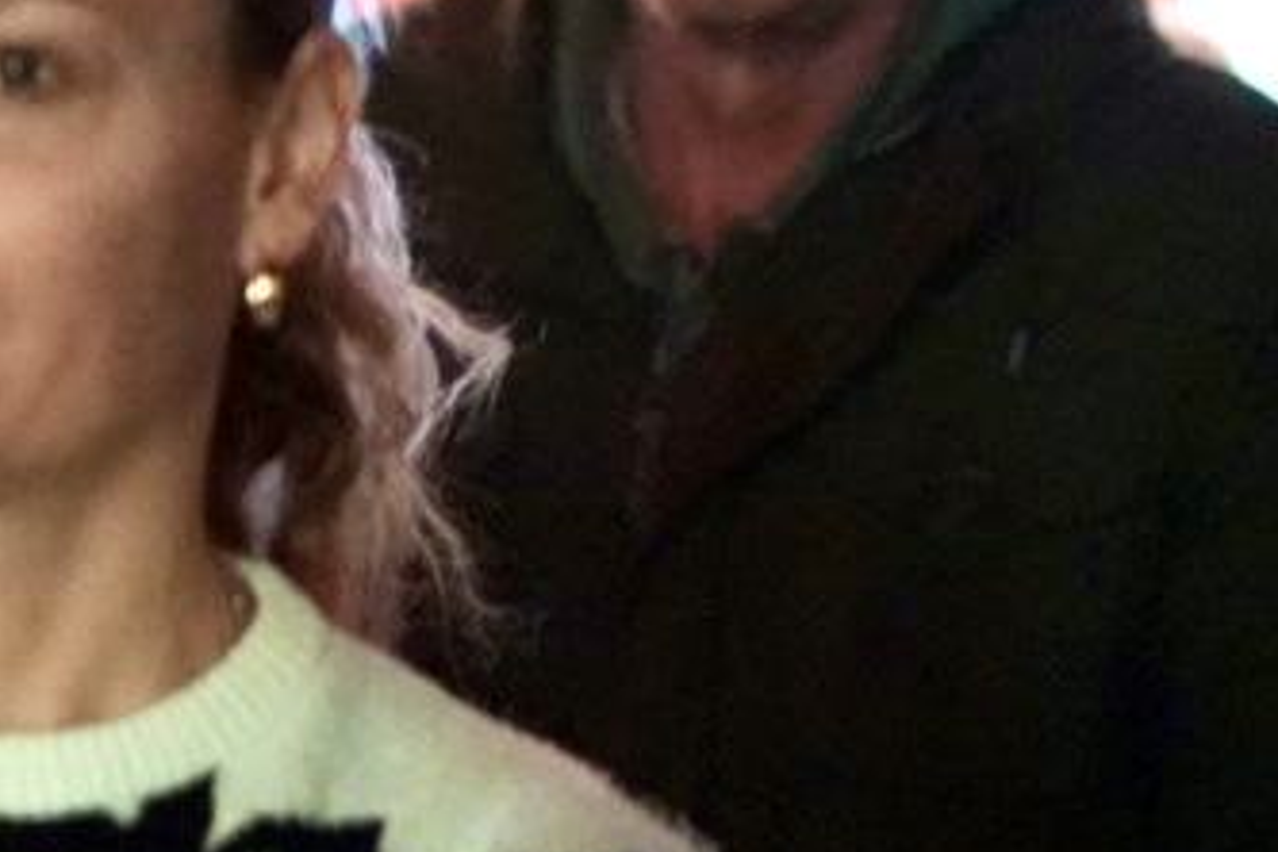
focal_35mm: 170
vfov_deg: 8.1
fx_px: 6035
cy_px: 395
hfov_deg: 10.9
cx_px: -1385
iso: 12800
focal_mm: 35
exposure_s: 1/250
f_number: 1.4
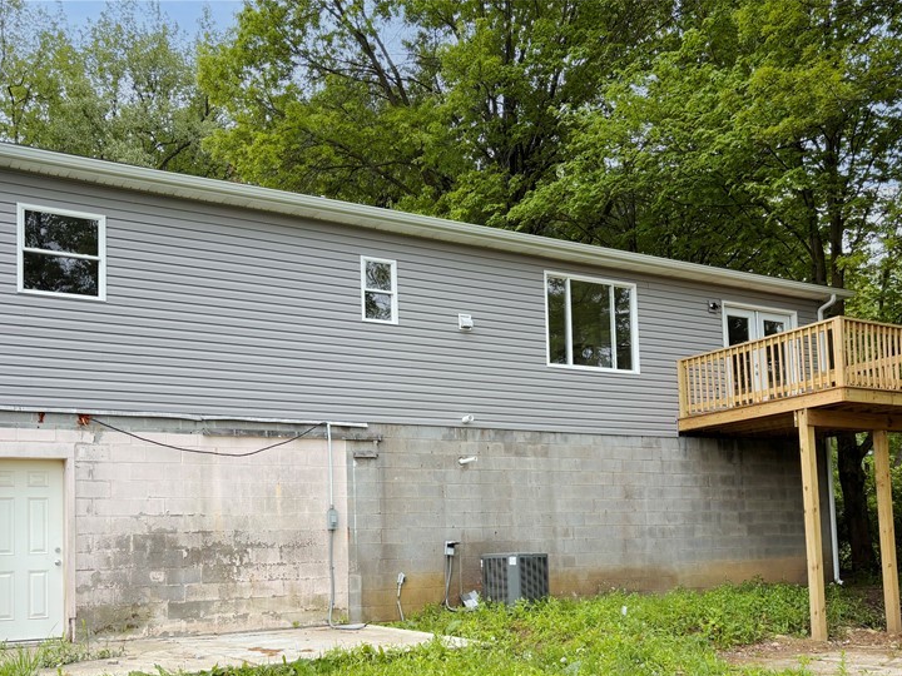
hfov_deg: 50.1
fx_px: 964
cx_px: 421
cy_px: 479
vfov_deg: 38.0
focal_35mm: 37
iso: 50
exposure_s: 1/121
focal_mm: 5.96
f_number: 1.6
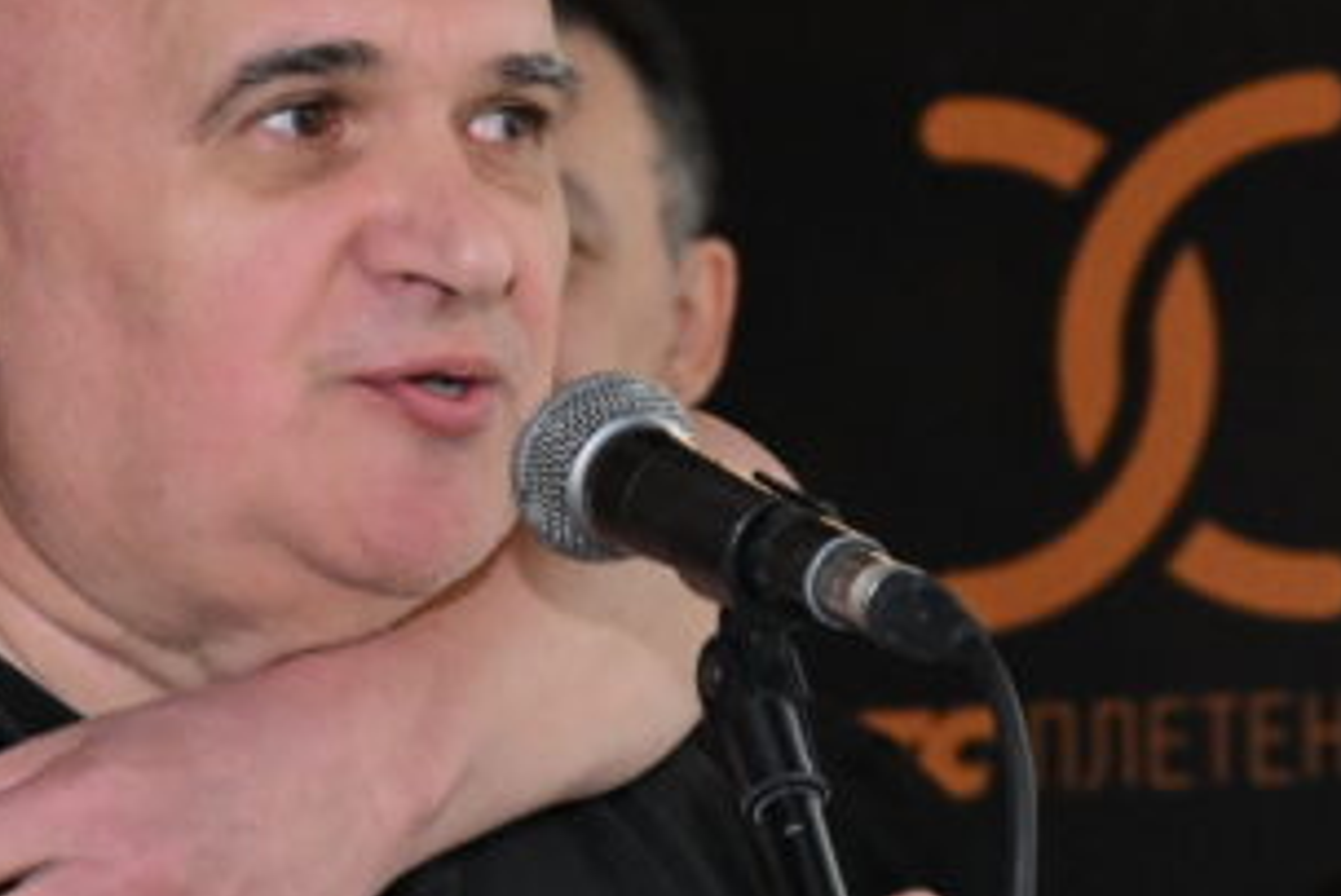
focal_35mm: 222
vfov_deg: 6.2
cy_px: 920
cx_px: 115
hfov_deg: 9.2
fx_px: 8273
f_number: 6.3
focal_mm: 66
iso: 5000
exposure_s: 1/160
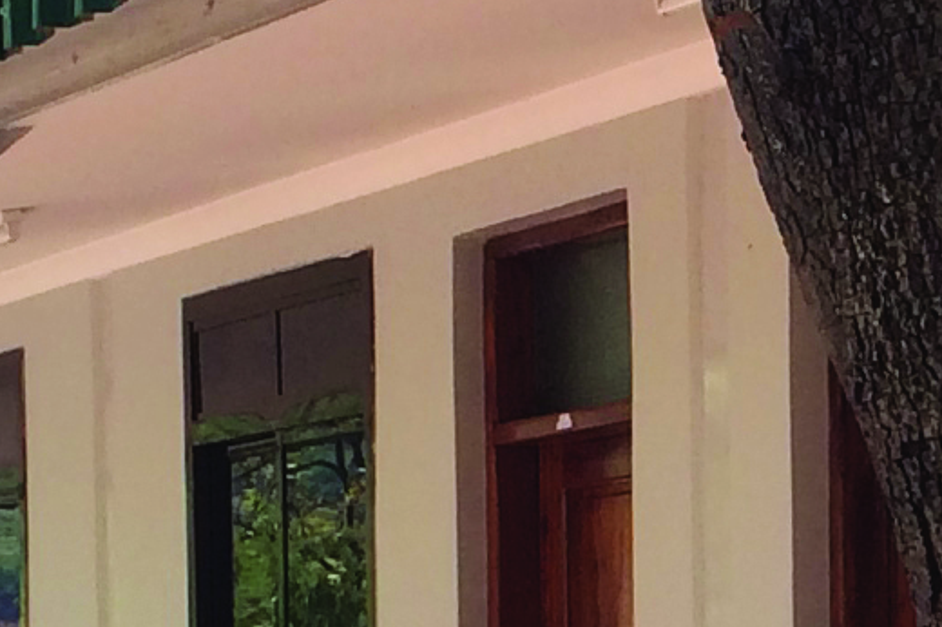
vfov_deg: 6.8
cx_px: 1351
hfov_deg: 10.2
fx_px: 5125
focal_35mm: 196
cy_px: 1163
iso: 32
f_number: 2.2
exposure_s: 1/387
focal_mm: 4.12
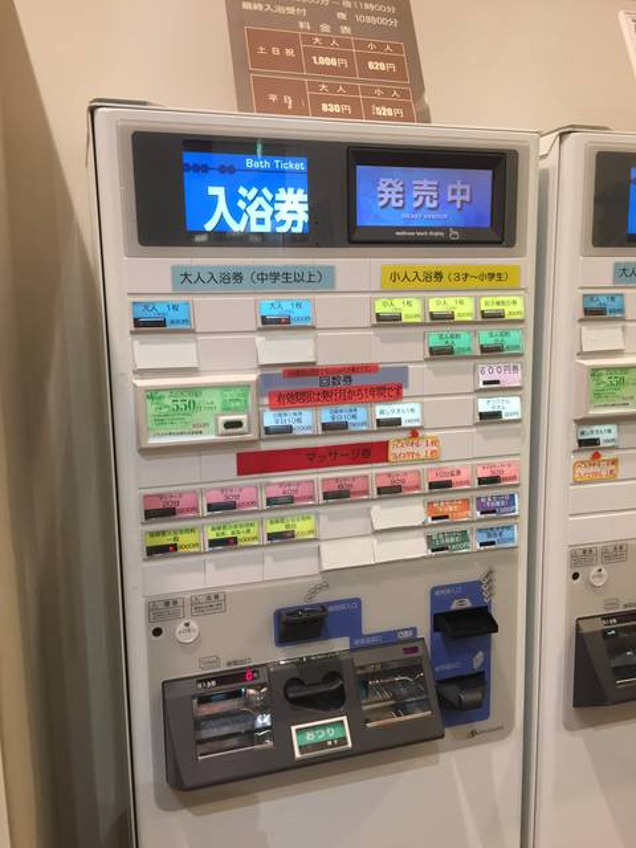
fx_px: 710
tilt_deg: -8.9
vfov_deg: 61.7
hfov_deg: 48.2
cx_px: 318
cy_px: 424
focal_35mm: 29
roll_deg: +1.3
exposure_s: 1/30
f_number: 2.2
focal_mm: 4.15
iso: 80
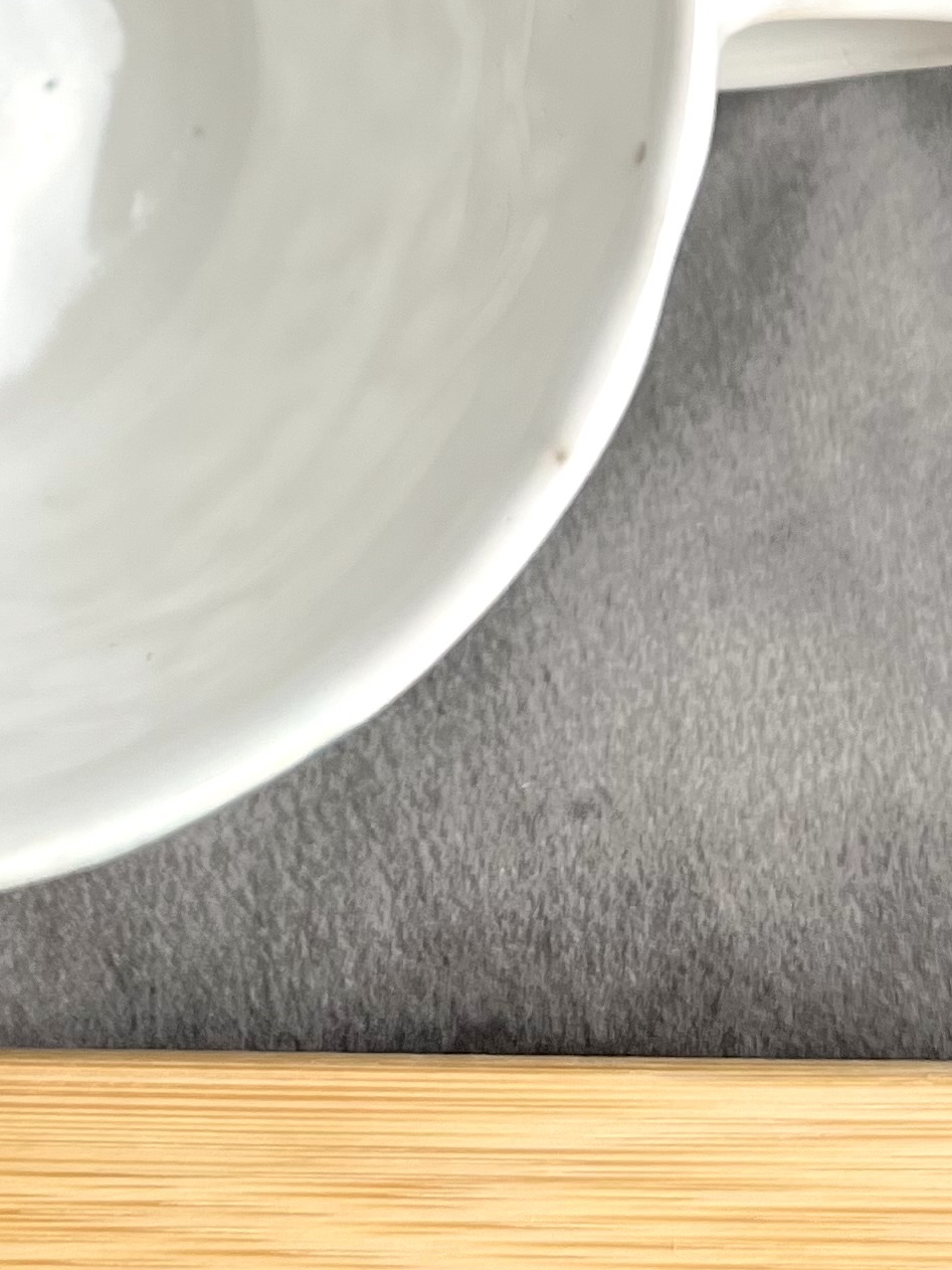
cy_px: 37
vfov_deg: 22.7
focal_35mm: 83
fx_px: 3044
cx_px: -7
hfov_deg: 17.4
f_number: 1.5
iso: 100
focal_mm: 5.7
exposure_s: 1/121
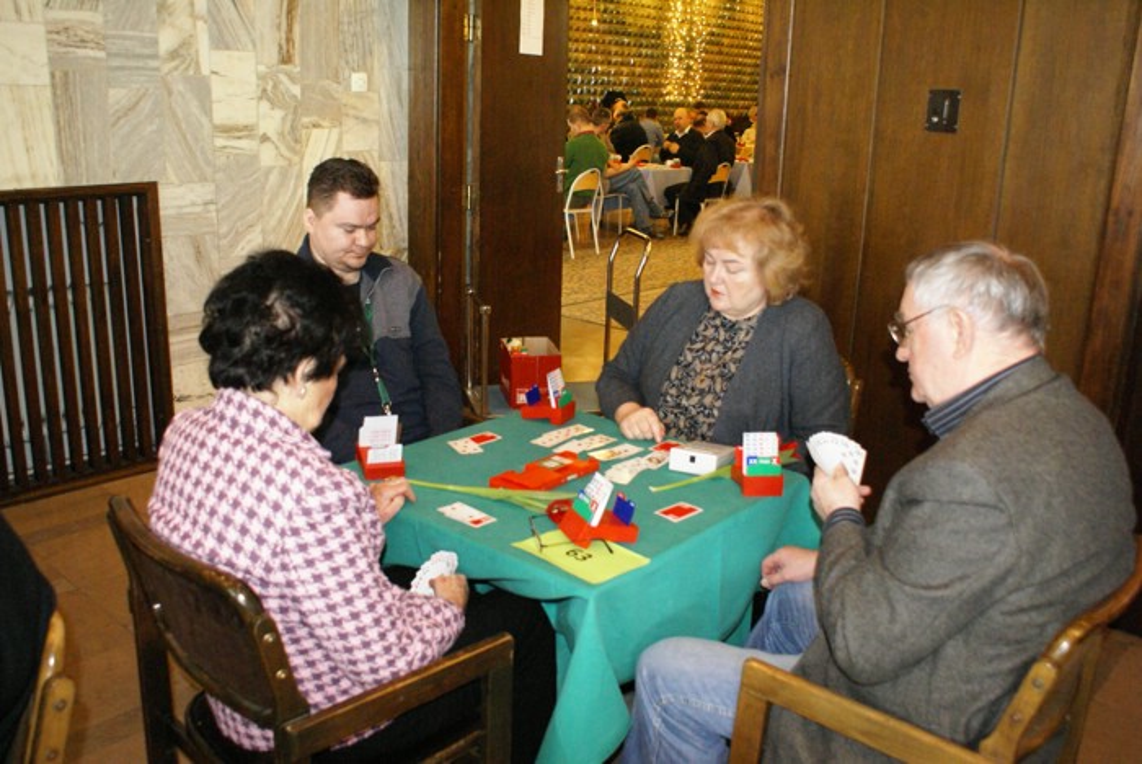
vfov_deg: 43.7
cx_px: 571
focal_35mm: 30
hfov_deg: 61.9
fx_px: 952
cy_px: 382
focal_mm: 20
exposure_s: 1/40
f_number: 4
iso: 1600
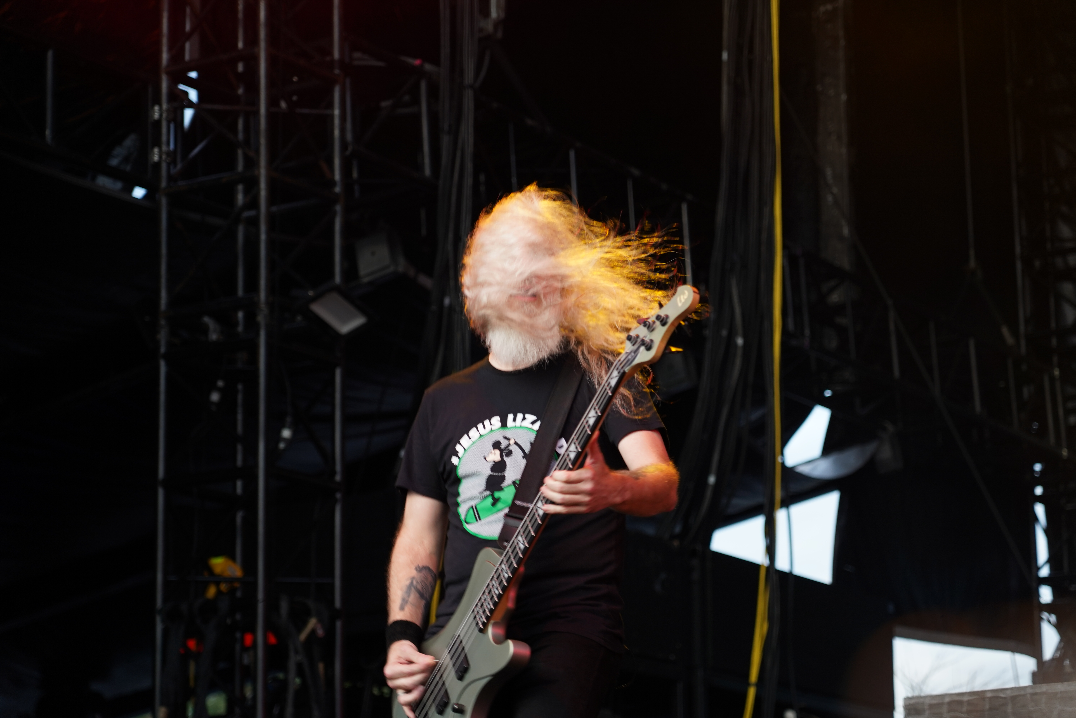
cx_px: 538
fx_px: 3138
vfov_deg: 13.0
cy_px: 359
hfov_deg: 19.5
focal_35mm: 105
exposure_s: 1/125
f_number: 4
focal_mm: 105
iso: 400
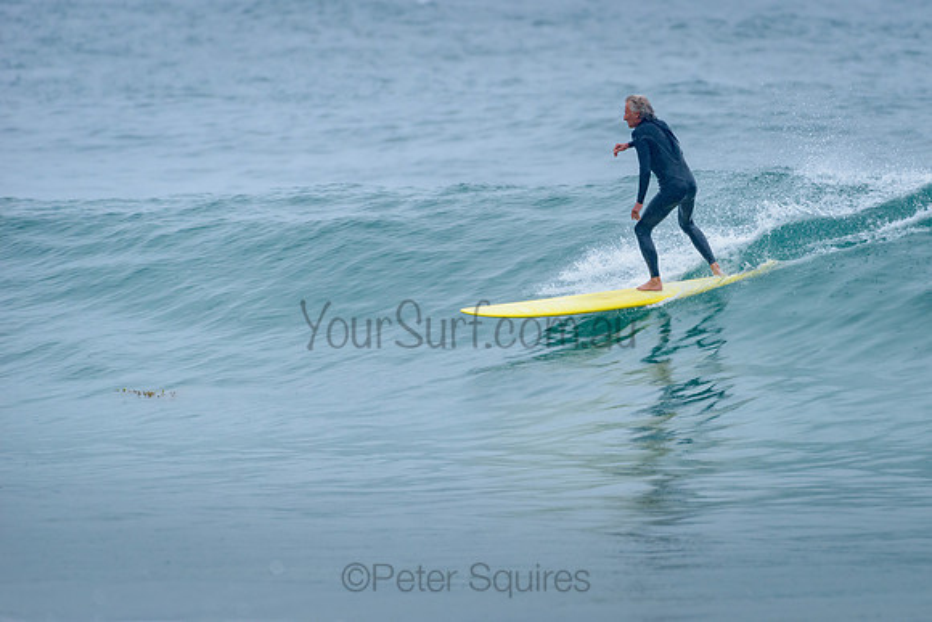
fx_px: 15880
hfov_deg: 3.4
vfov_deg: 2.2
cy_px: 307
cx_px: 572
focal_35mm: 613
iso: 1100
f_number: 5.6
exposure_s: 1/1000
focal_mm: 500
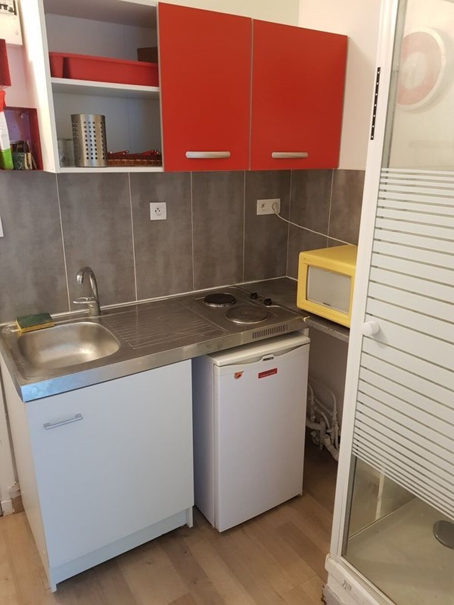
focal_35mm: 26
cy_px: 302
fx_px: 455
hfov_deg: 53.1
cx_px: 227
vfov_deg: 67.3
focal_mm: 4.2
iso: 200
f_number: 1.7
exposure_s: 1/14
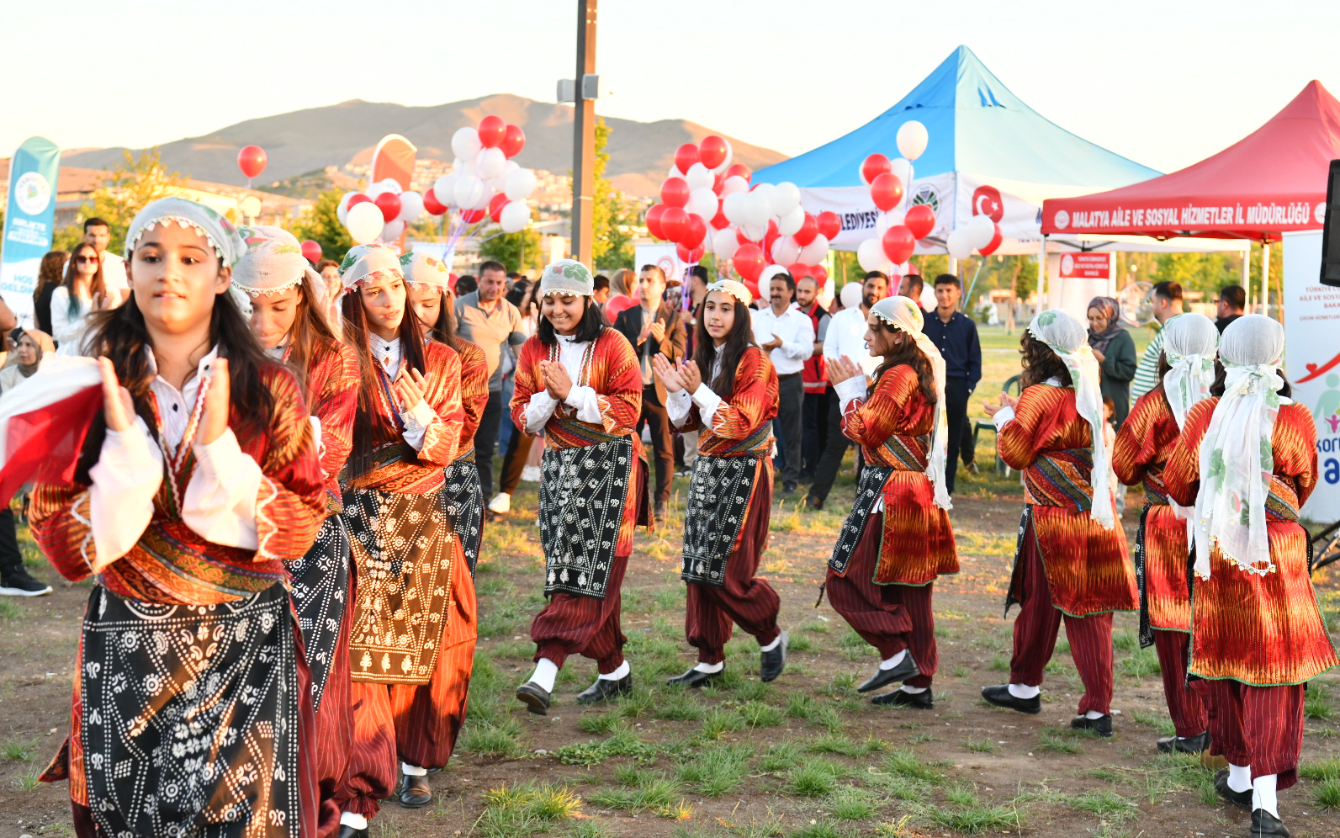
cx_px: 672
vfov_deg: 22.8
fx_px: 2082
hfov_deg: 35.7
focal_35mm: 57
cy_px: 425
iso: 800
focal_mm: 55
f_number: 5
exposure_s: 1/200
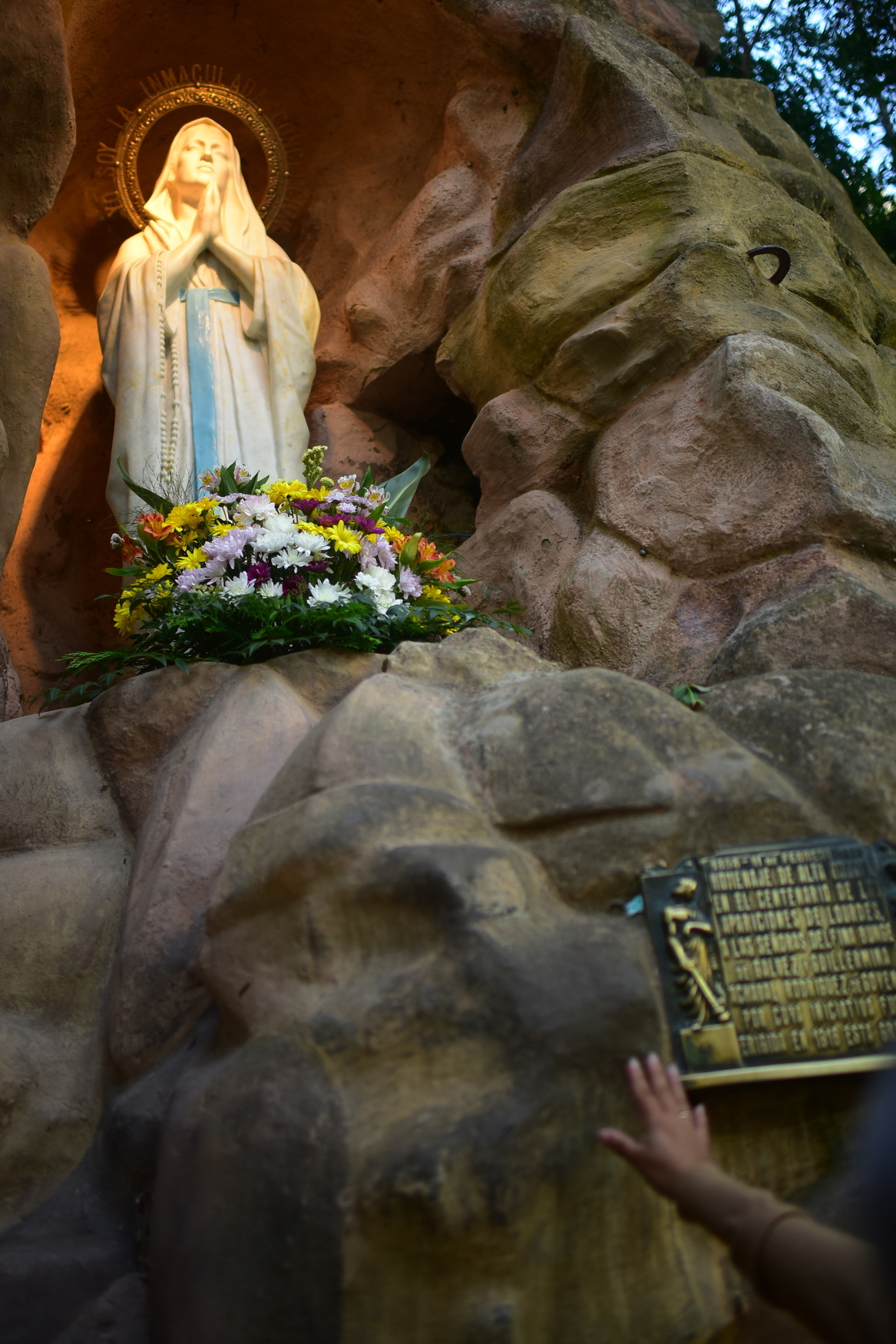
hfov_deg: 34.2
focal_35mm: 39
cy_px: 610
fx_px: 1456
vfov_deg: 49.5
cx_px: 415
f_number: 1.4
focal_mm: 35
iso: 320
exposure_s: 1/250
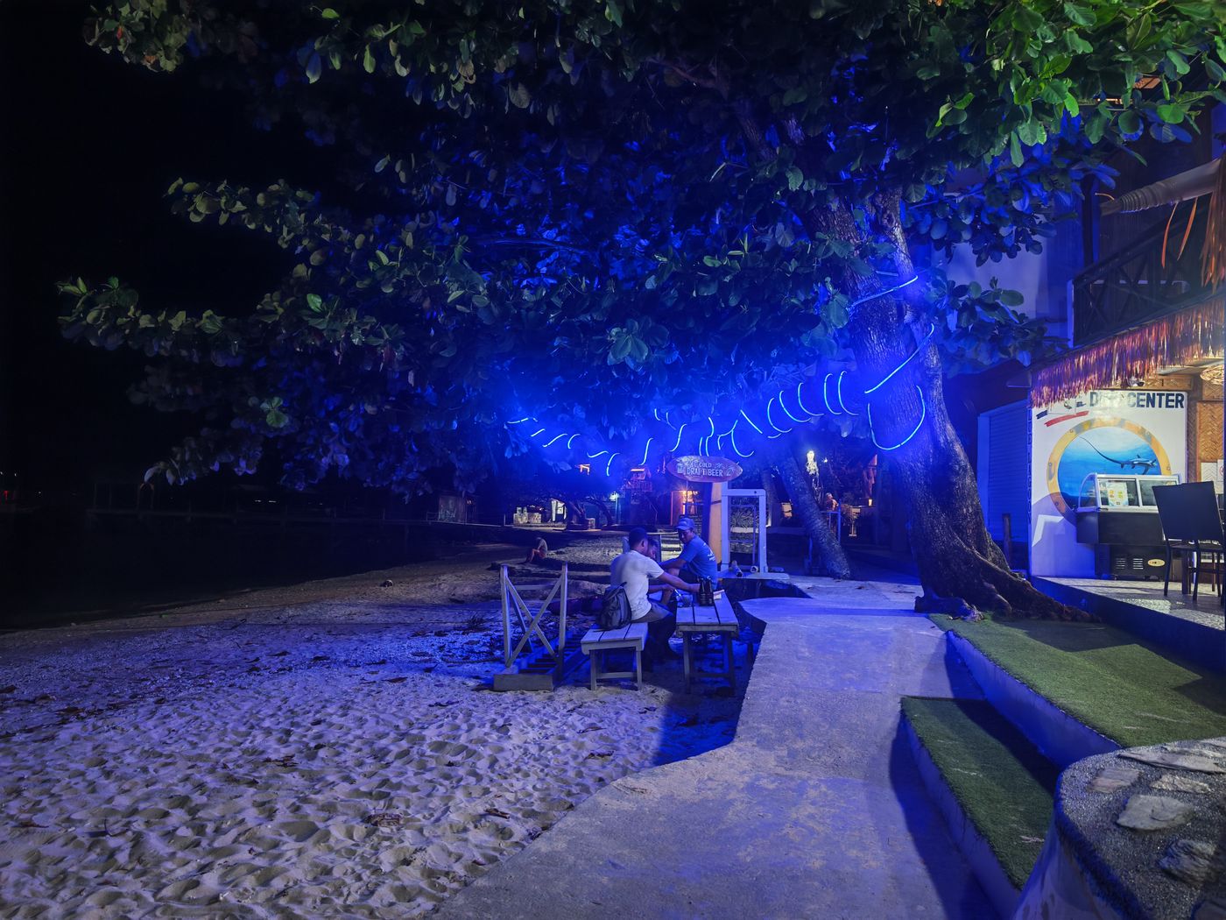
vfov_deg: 56.8
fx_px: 850
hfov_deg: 71.6
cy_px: 460
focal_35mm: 24
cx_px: 613
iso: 320
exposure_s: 1/24
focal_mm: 6.83
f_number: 2
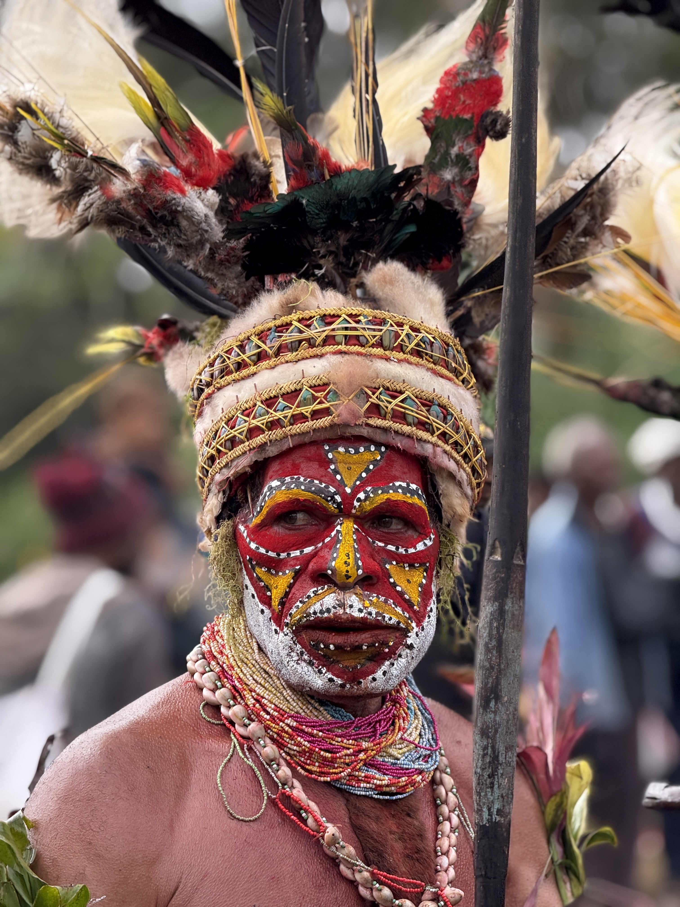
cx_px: 340
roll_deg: +1.0
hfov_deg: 12.3
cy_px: 454
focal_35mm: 120
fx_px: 3143
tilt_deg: +2.6
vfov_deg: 16.4
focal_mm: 15.66
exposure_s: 1/216
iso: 50
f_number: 2.8
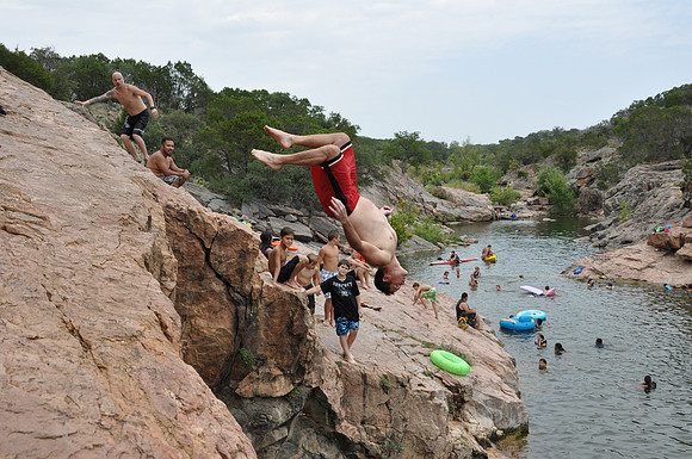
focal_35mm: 36
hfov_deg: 53.2
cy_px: 230
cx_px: 346
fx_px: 691
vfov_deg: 36.8
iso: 400
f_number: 5.6
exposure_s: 1/1600
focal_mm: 24
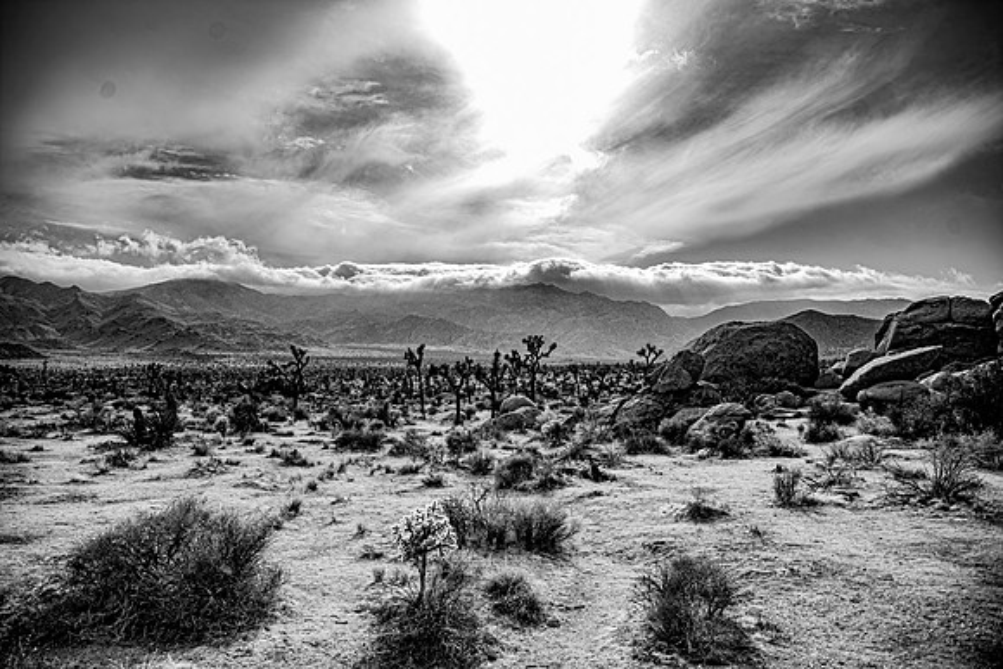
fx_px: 669
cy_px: 334
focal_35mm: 24
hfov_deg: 73.7
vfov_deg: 53.2
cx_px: 502
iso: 100
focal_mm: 24
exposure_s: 1/1000
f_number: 4
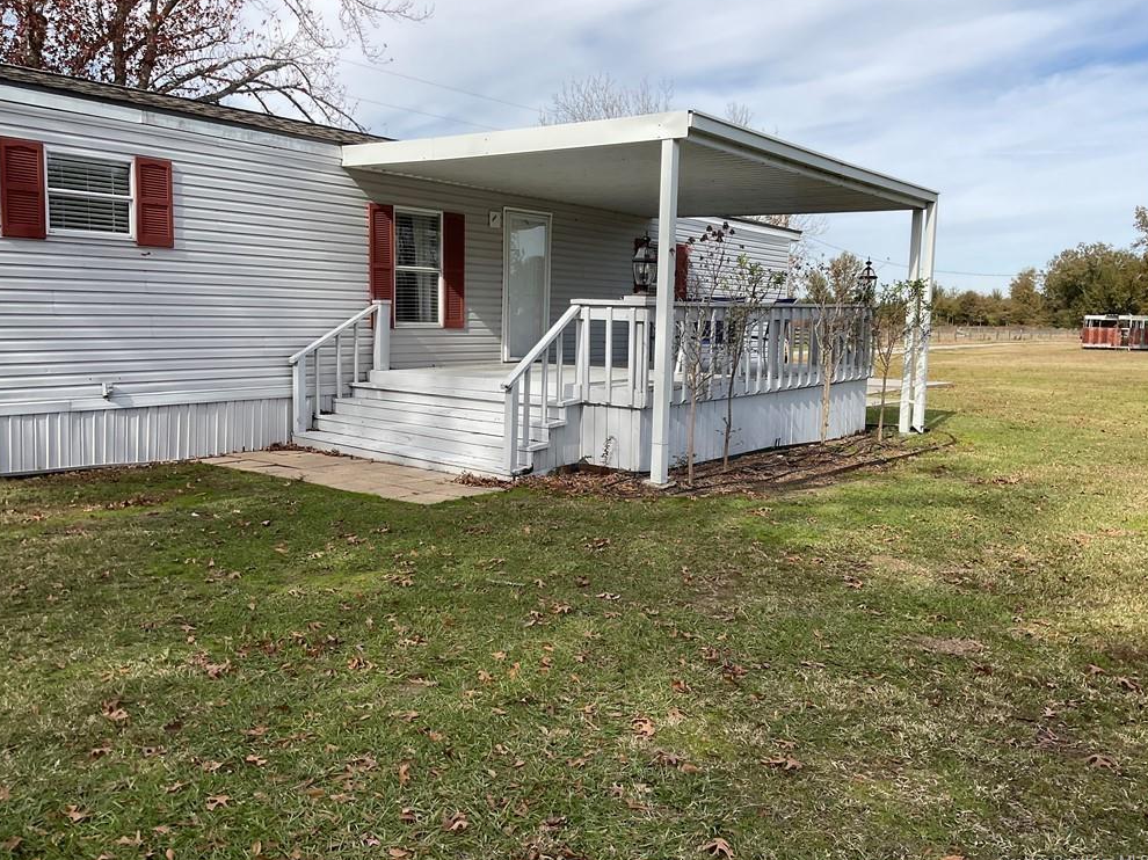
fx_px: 995
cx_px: 566
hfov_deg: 60.0
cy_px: 428
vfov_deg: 46.8
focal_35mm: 30
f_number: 1.8
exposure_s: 1/1451
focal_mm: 3
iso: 16
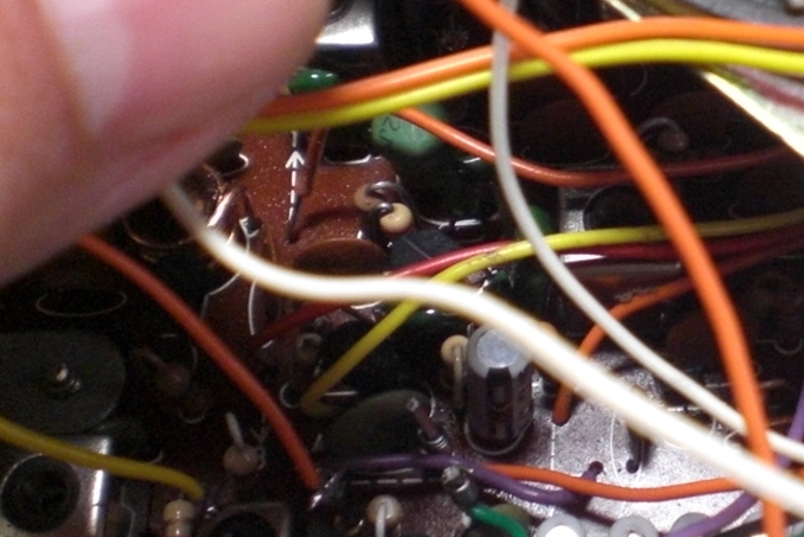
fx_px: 1832
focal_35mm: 82
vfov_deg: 16.6
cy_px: 160
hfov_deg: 23.7
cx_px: 796
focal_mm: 6.3
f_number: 3.1
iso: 400
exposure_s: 1/50
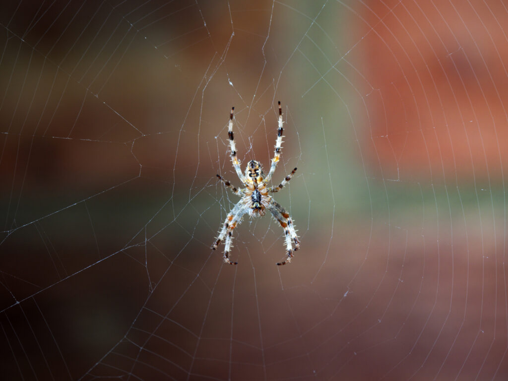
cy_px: 190
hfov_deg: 9.9
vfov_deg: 7.4
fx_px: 2935
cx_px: 254
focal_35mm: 200
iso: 200
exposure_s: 1/5
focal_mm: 100
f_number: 4
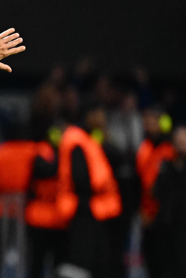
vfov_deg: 1.2
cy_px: 207
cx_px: -236
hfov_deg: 0.8
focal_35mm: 1781
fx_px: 13802
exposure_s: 1/1600
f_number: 4
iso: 8000
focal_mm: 380
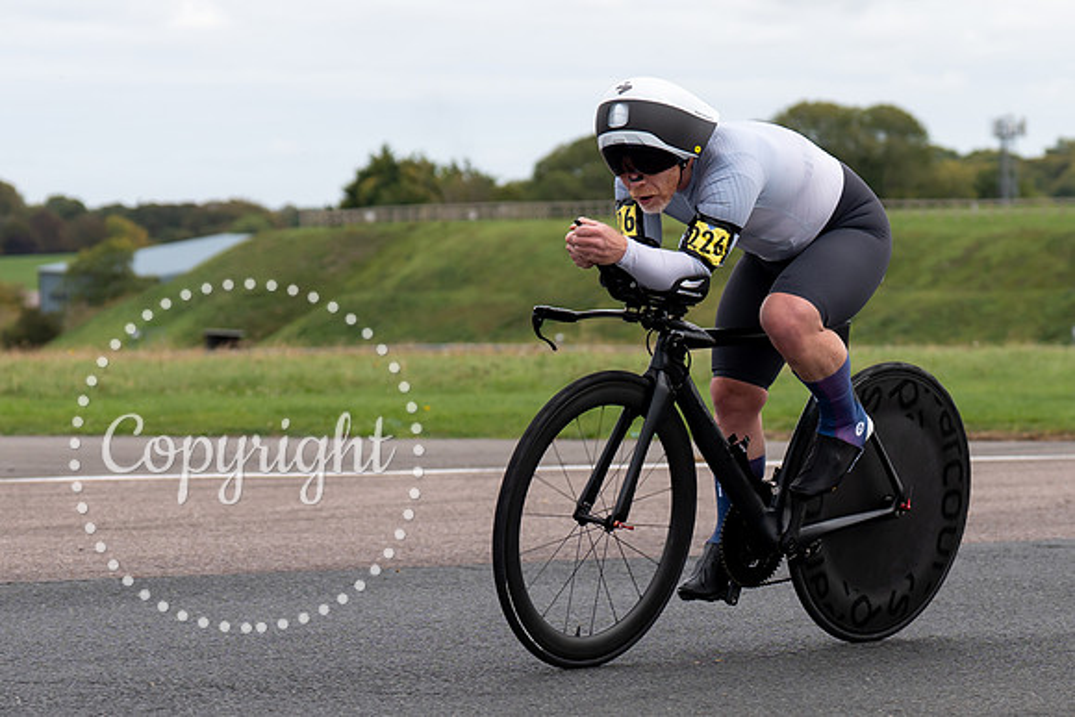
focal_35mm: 158
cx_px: 644
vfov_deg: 8.7
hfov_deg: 13.0
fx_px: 4710
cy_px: 431
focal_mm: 70
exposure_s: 1/1000
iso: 125
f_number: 3.5
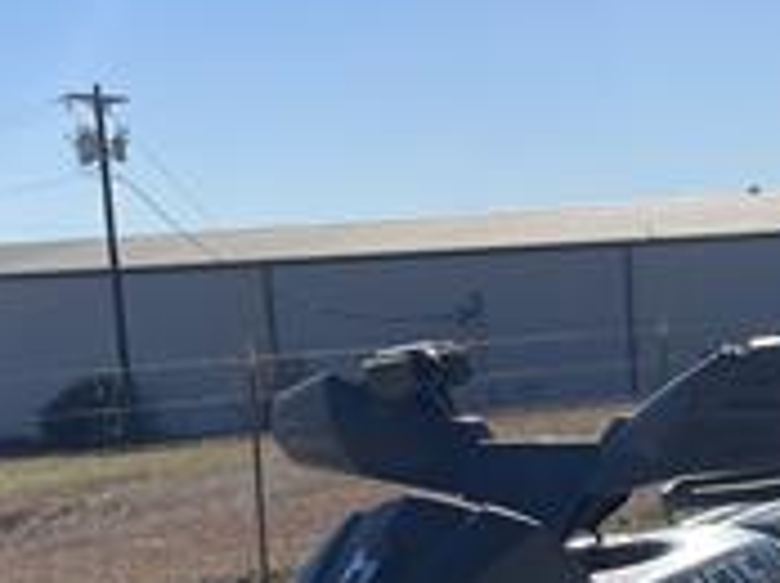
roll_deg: +0.3
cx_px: 632
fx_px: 2070
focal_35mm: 92
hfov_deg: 21.1
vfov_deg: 15.0
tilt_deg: -14.1
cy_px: 852
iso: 32
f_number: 1.6
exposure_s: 1/3788
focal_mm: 5.1
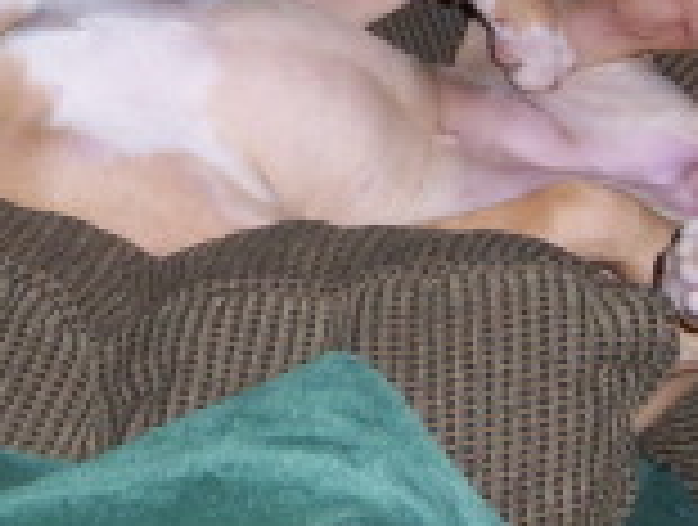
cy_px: 94
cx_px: 117
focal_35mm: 95
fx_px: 1920
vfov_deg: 15.5
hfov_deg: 20.3
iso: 140
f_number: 2.76
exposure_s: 1/30
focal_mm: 5.54
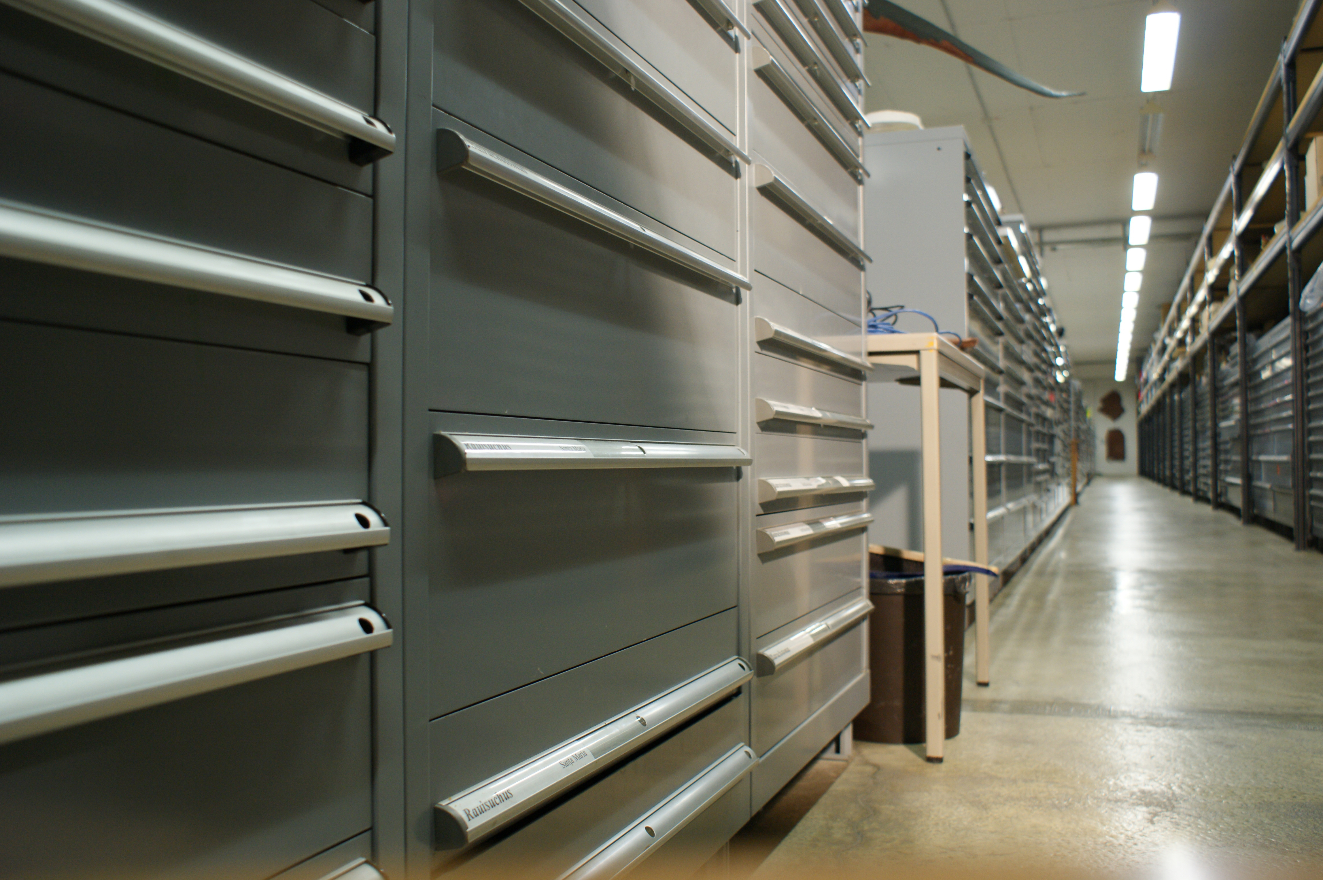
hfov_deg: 62.0
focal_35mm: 30
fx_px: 1102
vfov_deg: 43.6
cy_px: 440
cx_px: 662
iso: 400
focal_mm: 20
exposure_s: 1/30
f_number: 4
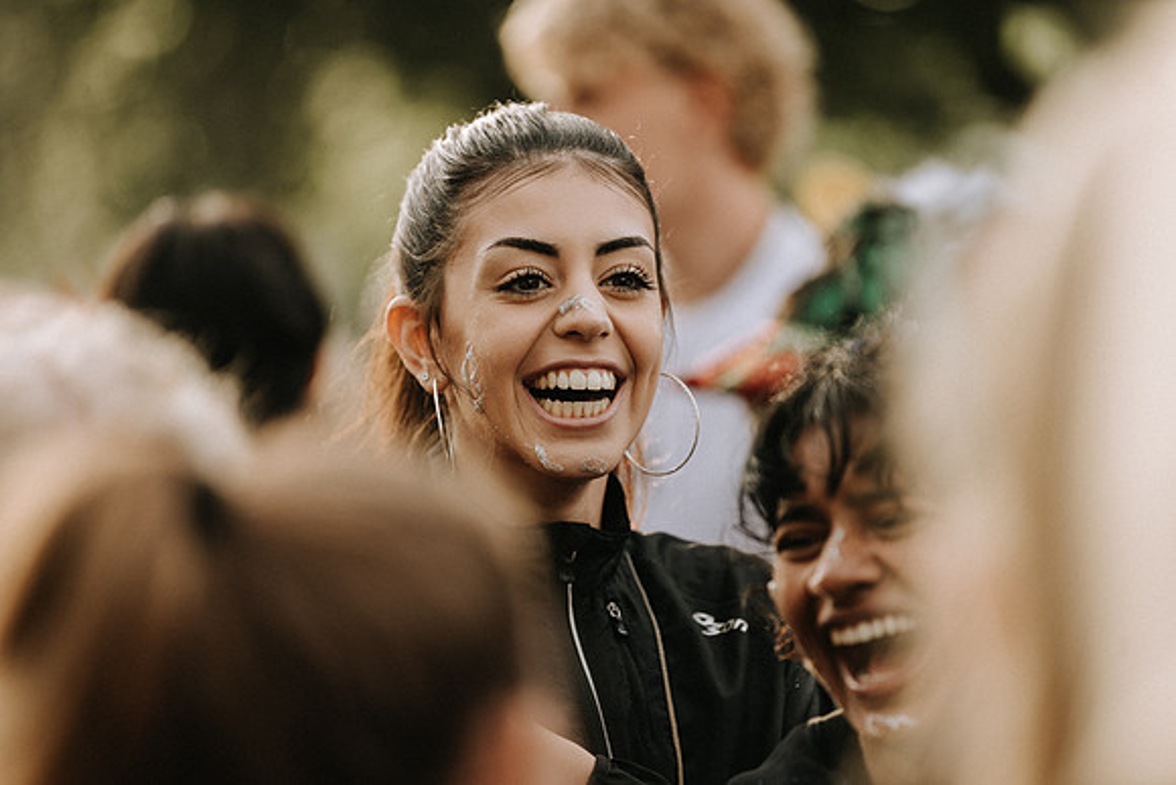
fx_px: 6208
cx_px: 588
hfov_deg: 10.8
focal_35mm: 190
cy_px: 392
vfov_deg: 7.2
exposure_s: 1/400
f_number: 2.8
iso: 140
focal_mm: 190
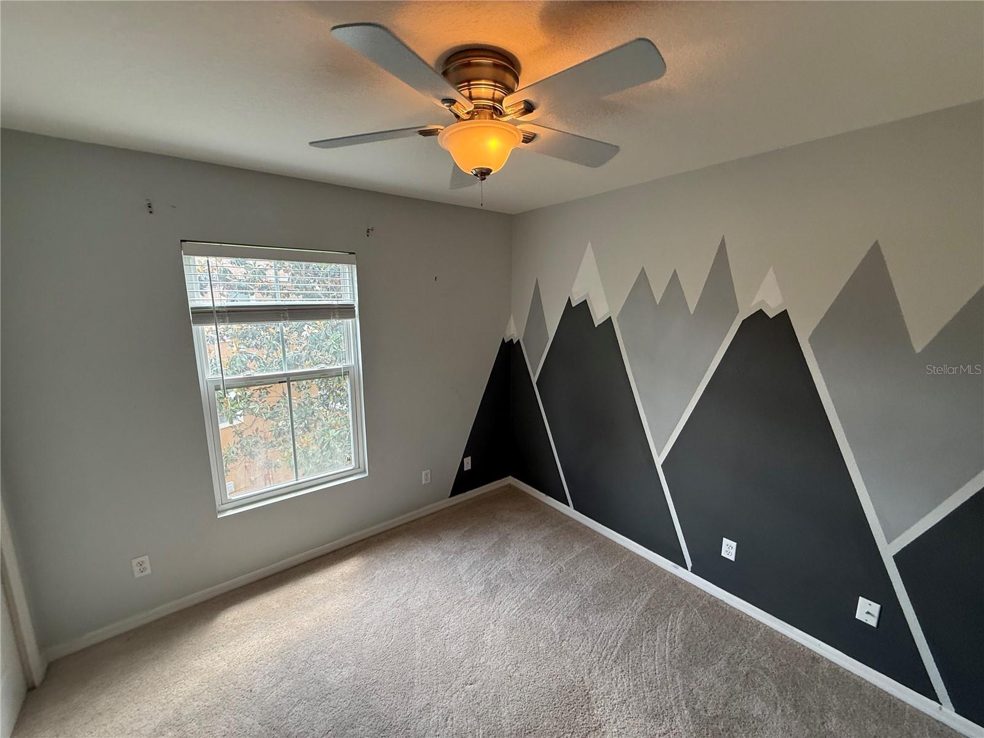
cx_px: 492
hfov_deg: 102.1
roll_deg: +0.2
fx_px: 398
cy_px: 369
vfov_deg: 85.7
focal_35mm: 14
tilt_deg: -6.9
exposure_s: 1/120
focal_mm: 2.22
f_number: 2.2
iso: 160
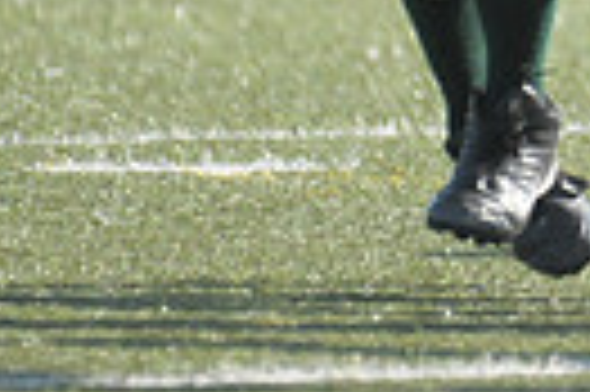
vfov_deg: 0.6
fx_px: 35978
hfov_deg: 0.9
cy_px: -435
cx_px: 1180
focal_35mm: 2198
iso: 1600
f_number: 4
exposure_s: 1/4000
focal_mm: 330
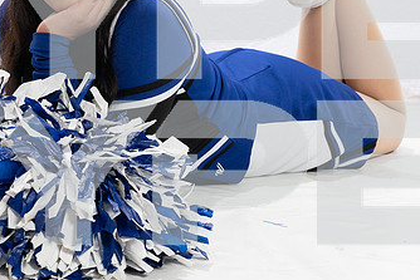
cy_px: 19
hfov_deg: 23.1
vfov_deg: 15.3
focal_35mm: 88
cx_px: 156
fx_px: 1027
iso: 1250
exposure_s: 1/250
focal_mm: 36
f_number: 9
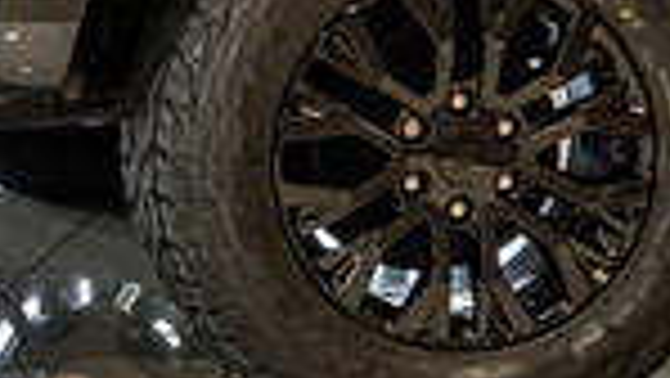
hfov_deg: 9.8
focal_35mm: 201
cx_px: -762
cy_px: -346
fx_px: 3573
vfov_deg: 5.9
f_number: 4
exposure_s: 1/160
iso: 500
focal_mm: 28
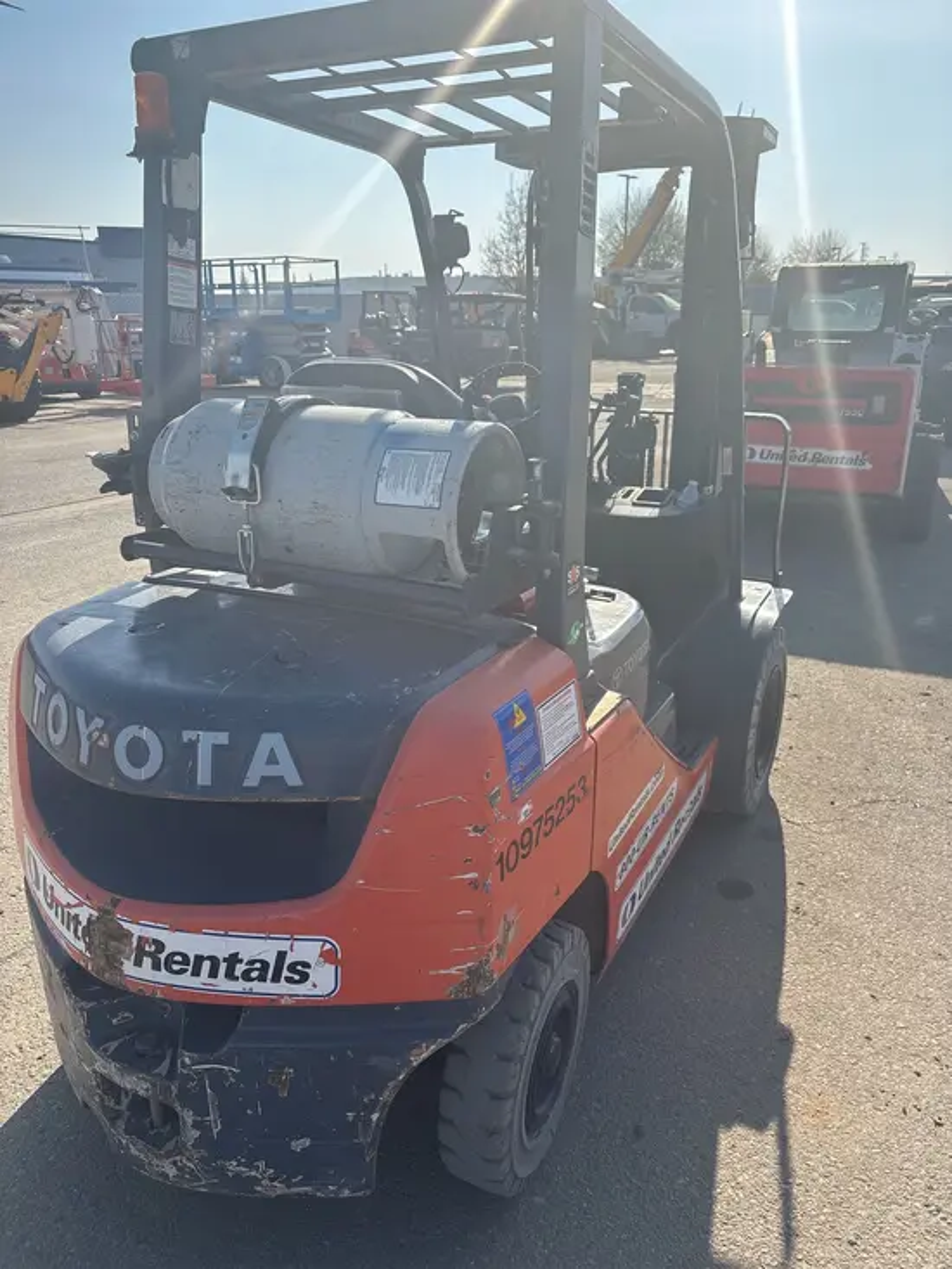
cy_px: 634
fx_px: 953
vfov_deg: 67.3
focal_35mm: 26
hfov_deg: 53.1
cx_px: 476
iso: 50
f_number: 1.6
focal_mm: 5.96
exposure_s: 1/3021
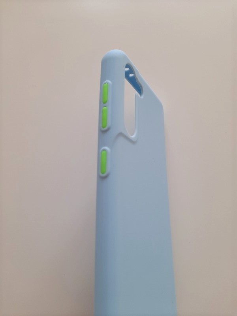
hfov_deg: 54.9
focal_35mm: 25
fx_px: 228
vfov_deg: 69.4
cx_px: 118
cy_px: 158
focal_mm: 4.6
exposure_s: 1/60
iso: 40
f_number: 2
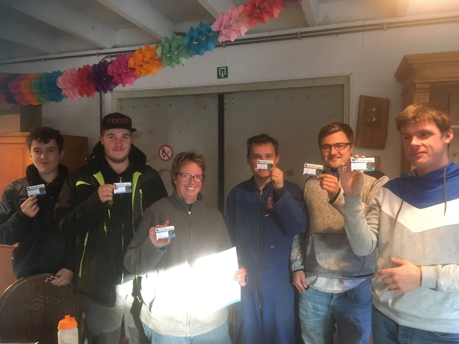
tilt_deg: -2.3
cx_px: 230
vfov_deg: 48.2
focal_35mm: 29
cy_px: 172
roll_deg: -0.2
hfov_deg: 61.7
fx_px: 385
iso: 200
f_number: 2.2
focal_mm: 4.15
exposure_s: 1/17
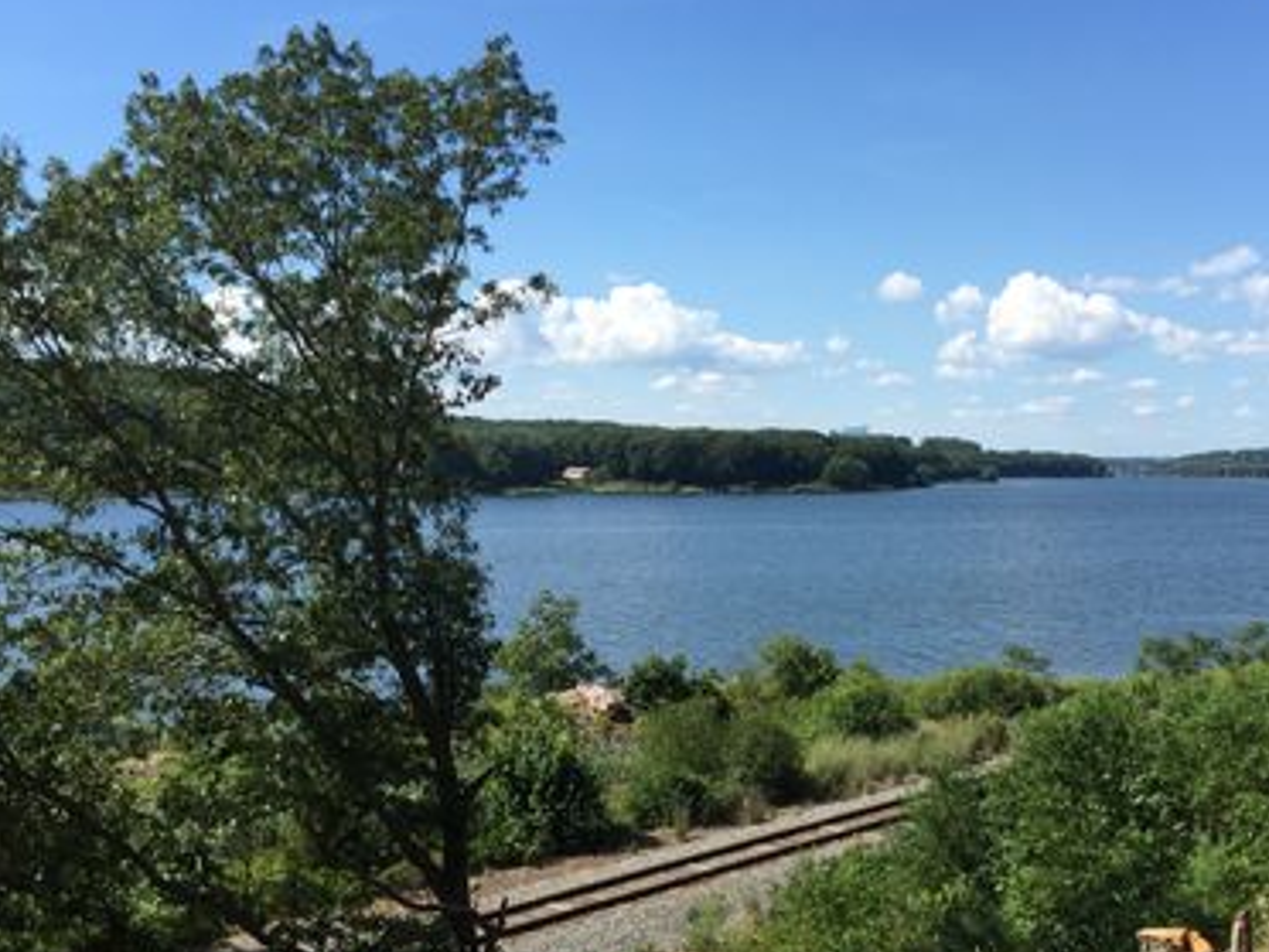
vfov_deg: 36.8
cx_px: 846
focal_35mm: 39
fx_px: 1430
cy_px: 490
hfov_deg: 47.1
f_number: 2.2
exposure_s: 1/1522
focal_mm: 4.15
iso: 32
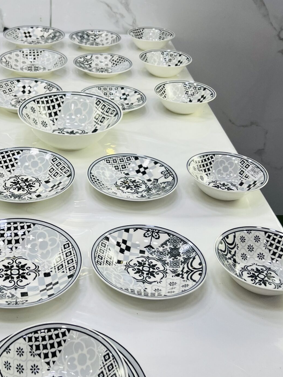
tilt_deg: -31.7
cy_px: 183
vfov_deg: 39.7
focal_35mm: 48
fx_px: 523
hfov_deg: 29.5
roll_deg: -1.7
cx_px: 55
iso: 50
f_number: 1.5
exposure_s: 1/674
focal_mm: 5.7
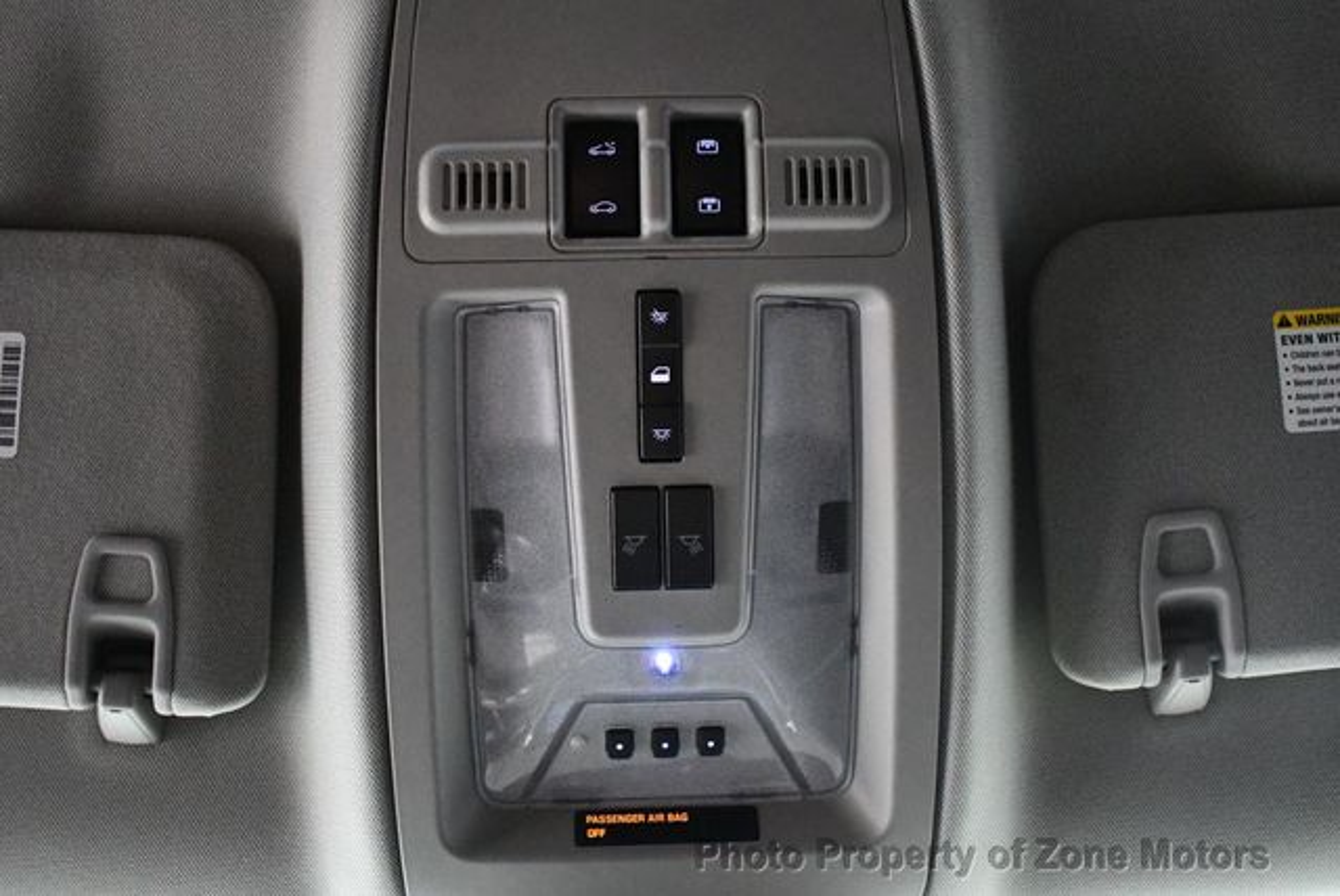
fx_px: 1341
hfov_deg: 53.1
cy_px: 448
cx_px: 670
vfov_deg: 36.9
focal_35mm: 36
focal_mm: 18
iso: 7200
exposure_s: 1/60
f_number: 3.5
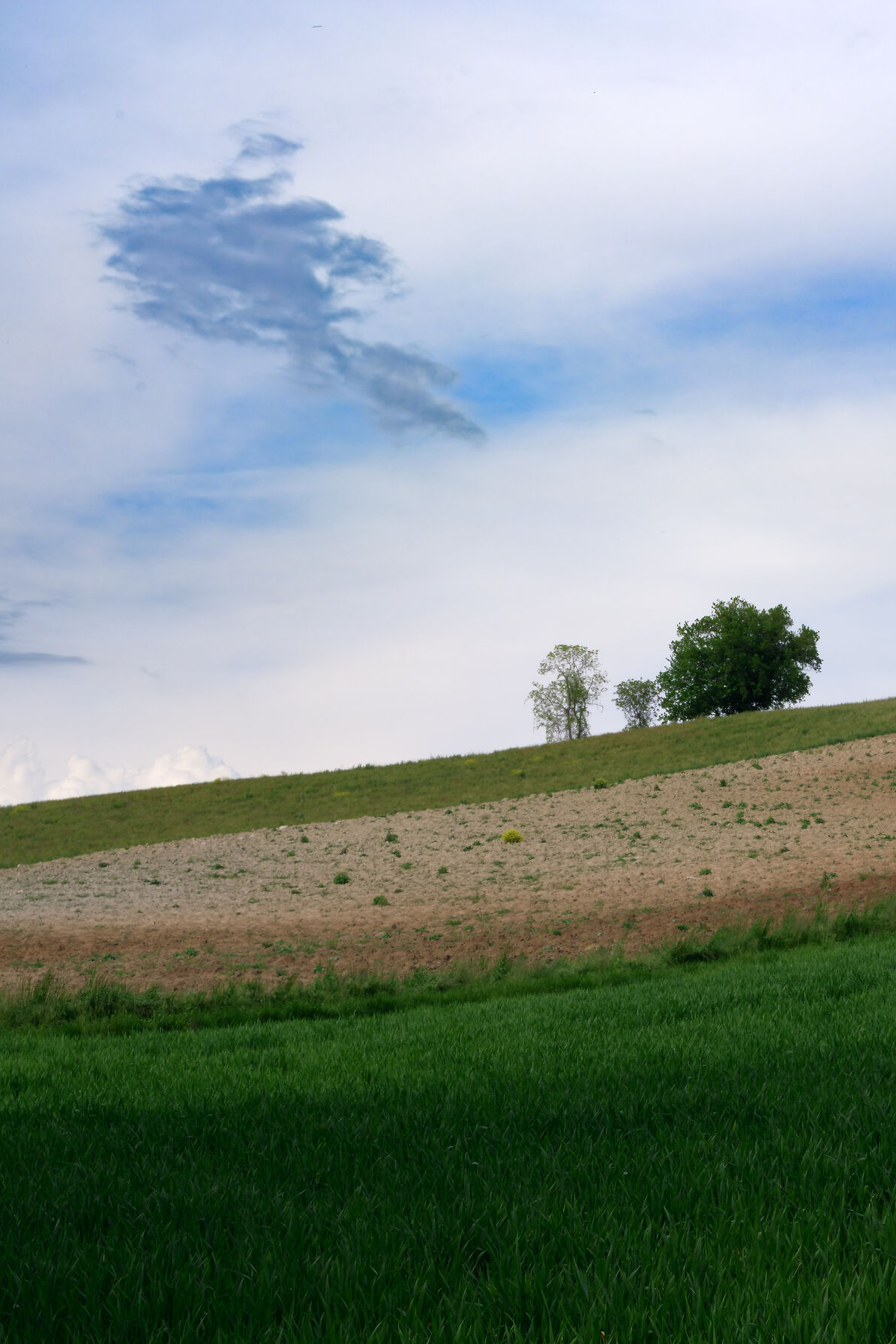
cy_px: 672
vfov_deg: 26.0
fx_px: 2911
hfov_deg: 17.2
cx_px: 847
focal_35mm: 78
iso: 640
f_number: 29
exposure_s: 1/125
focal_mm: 70.4
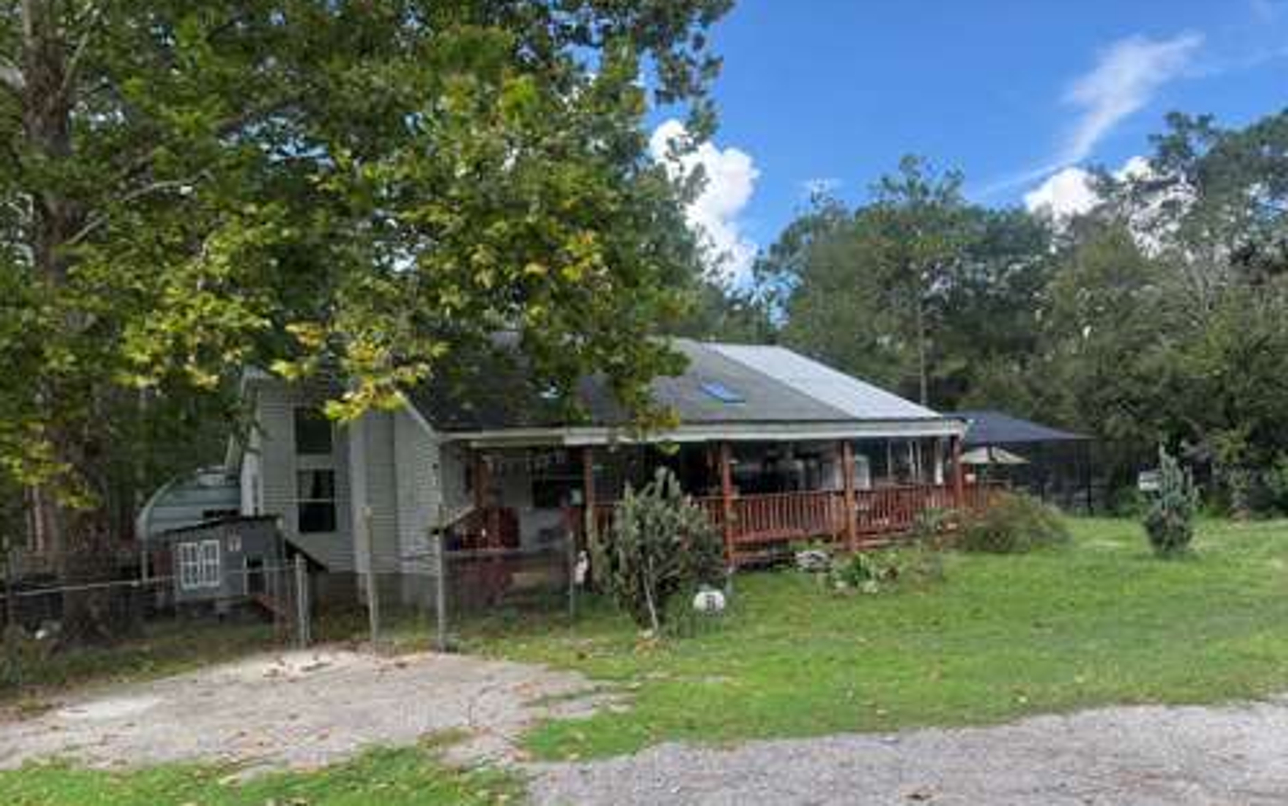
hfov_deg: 70.4
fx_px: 913
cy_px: 474
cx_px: 636
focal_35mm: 26
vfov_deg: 47.4
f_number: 1.78
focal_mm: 6.76
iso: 100
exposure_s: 1/967
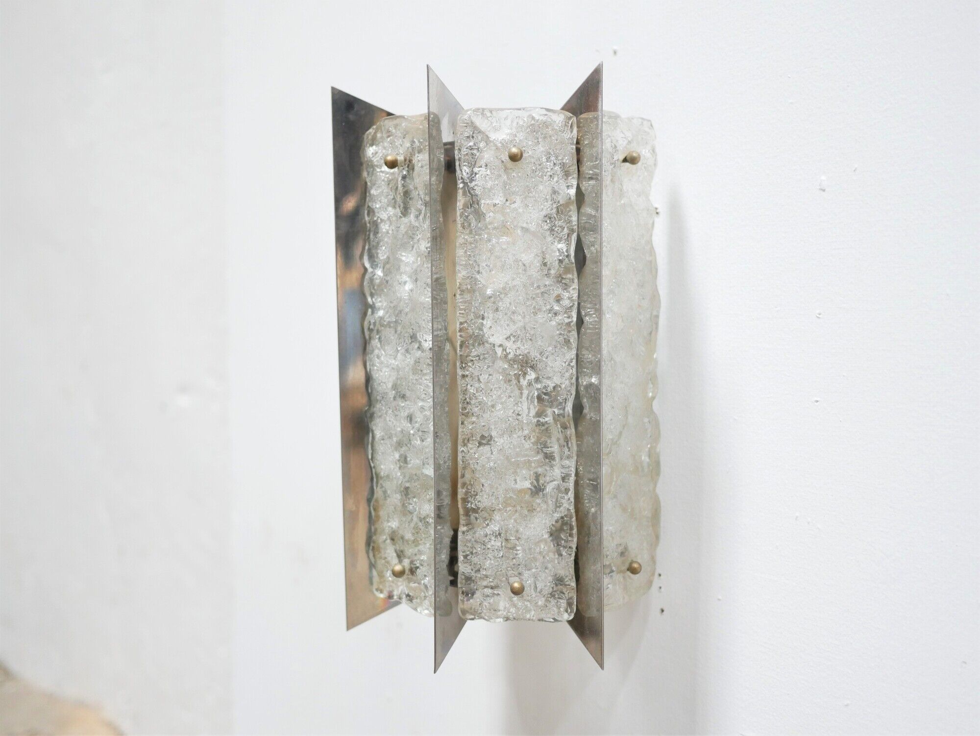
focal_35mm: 40
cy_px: 368
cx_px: 490
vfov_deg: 36.0
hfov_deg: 46.8
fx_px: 1133
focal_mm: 20
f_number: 1.7
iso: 1000
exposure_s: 1/60
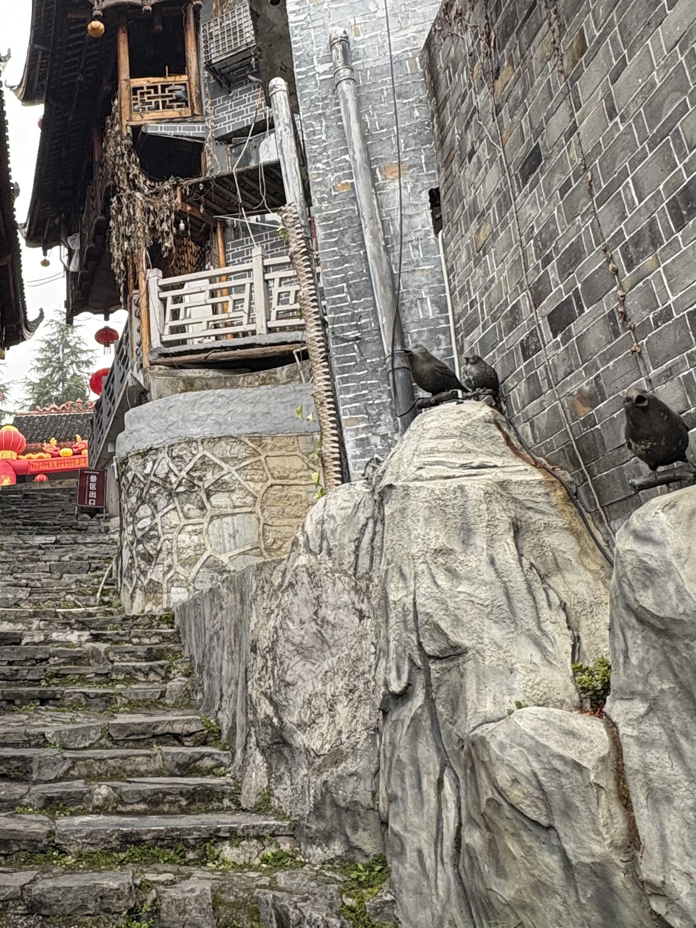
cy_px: 381
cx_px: 73
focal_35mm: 33
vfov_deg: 55.0
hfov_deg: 39.9
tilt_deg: +20.1
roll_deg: +0.5
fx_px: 885
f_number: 2.2
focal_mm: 2.22
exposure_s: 1/99
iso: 160
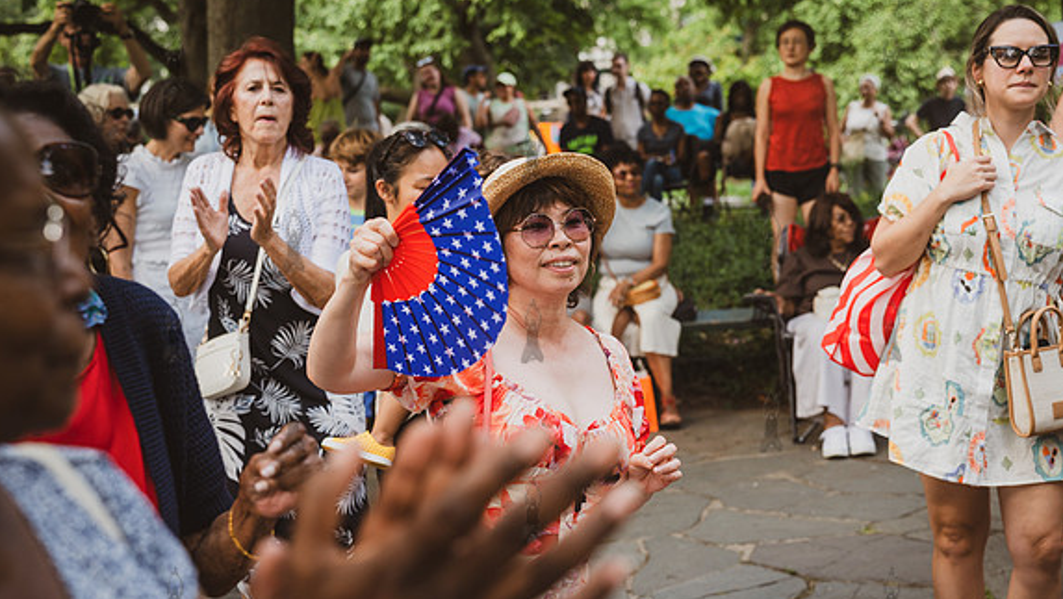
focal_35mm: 54
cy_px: 330
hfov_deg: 38.5
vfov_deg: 22.3
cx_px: 531
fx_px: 1523
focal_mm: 51
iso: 640
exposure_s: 1/640
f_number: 4
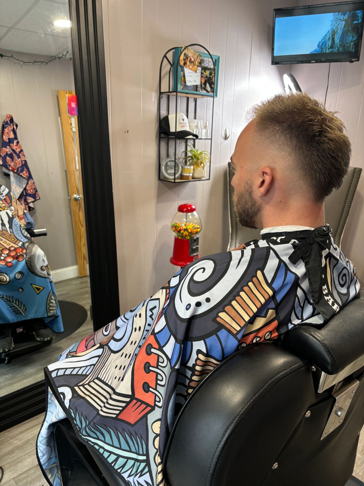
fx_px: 365
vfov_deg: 67.3
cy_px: 243
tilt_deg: -16.3
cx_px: 182
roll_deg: -1.9
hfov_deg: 53.1
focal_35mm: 26
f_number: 1.6
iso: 125
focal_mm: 5.96
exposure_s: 1/60
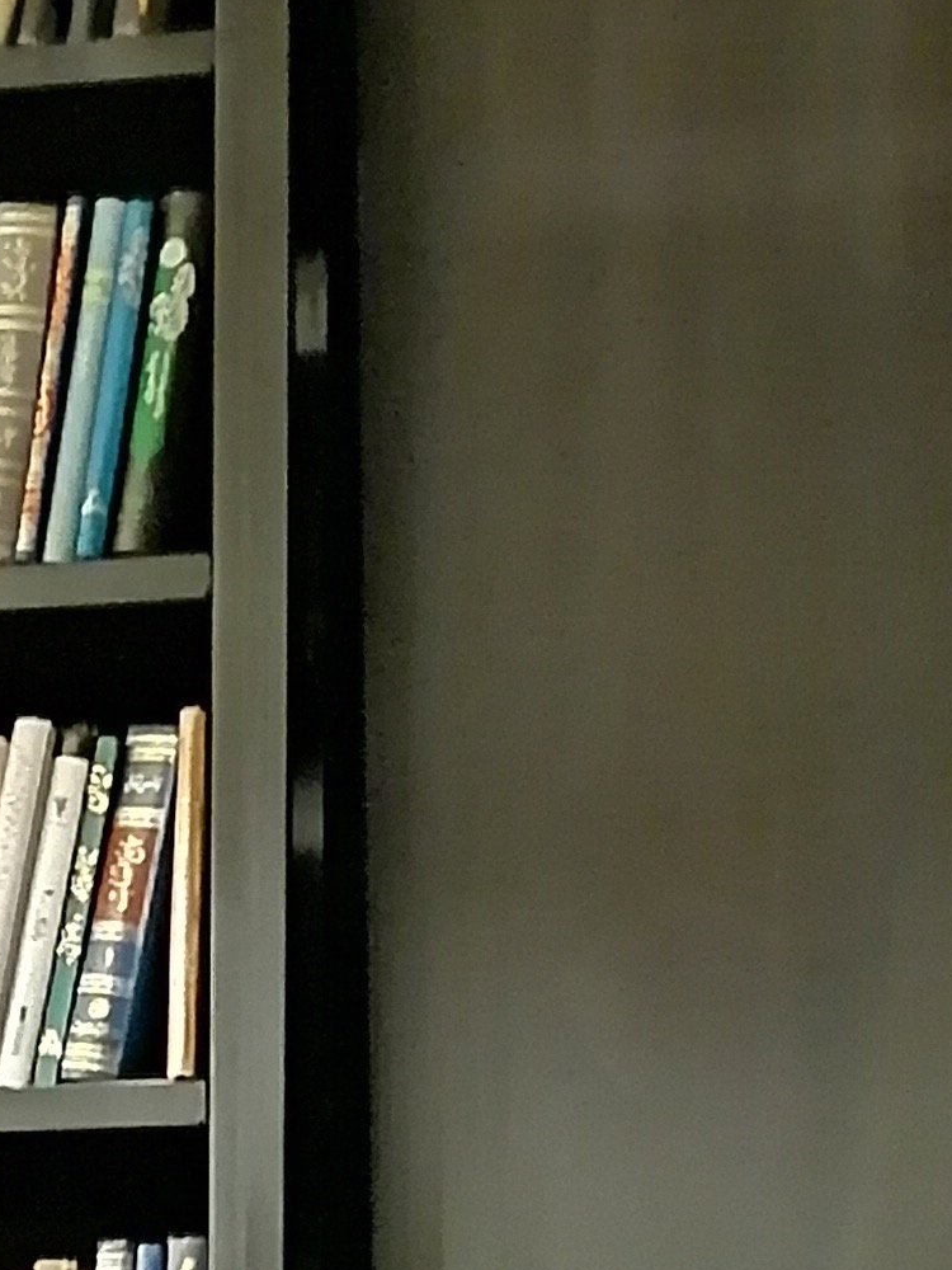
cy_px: 1855
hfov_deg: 13.2
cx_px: 117
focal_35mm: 111
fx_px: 4070
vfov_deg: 16.3
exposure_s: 4
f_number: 1.8
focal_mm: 5.4
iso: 2000
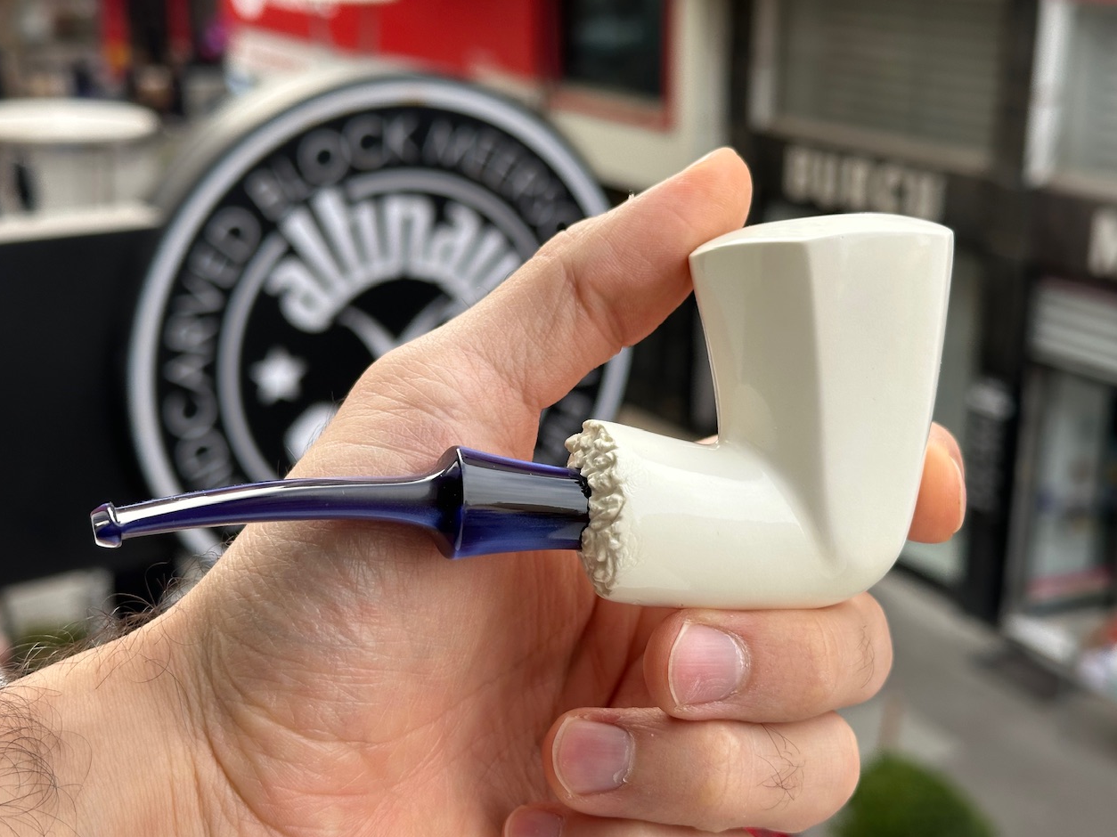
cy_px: 427
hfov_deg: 38.9
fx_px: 1581
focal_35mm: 49
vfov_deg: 29.7
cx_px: 562
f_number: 1.78
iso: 64
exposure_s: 1/642
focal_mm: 6.86
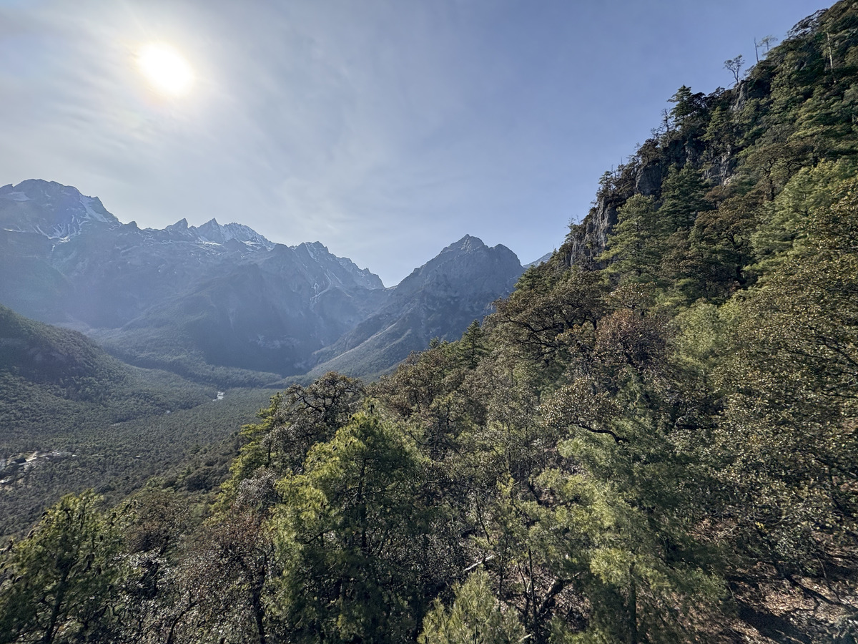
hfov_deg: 102.1
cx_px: 429
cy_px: 322
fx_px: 347
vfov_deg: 85.7
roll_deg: -6.0
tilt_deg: +10.8
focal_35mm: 14
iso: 50
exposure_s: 1/1976
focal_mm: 2.22
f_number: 2.2
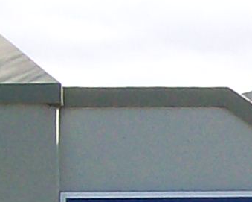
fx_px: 2200
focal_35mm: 295
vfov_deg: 5.2
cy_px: 296
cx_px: 748
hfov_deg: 6.1
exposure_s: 1/392
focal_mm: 6
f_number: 4.8
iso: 80
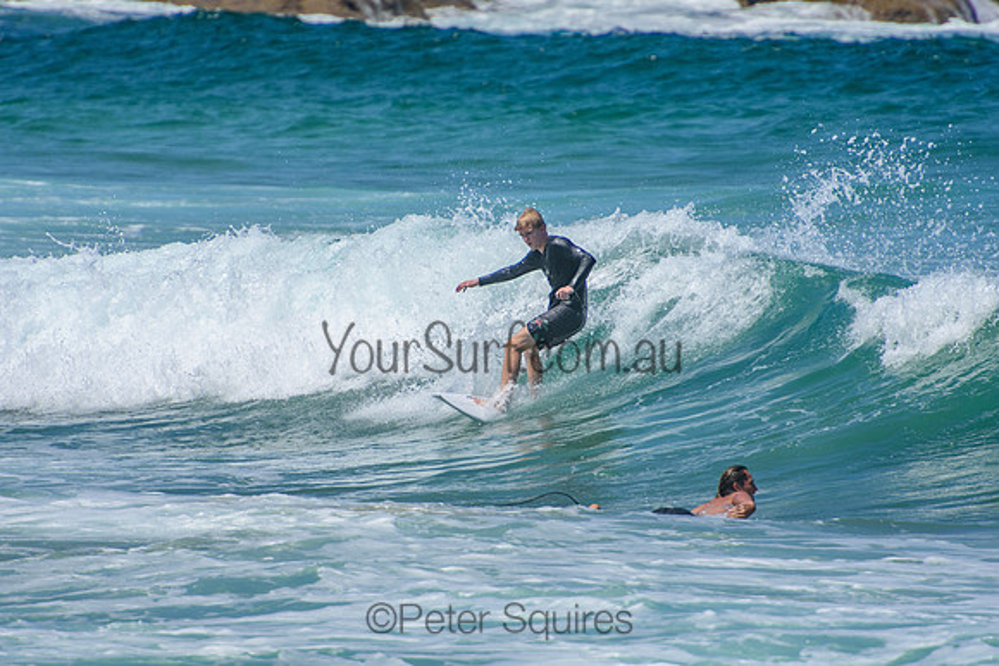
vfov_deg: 2.3
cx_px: 500
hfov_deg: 3.4
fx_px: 16653
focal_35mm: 600
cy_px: 333
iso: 220
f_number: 5.6
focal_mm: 400
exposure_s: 1/2000
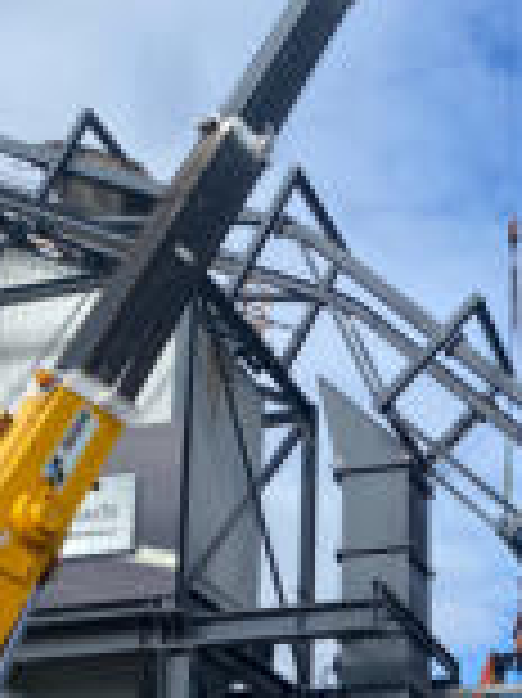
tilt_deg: +19.8
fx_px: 1228
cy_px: 633
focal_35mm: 61
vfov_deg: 30.3
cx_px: 459
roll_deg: -0.5
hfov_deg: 23.4
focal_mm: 4.25
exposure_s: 1/2967
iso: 32
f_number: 1.8
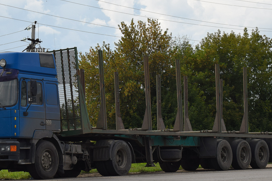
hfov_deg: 16.4
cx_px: 111
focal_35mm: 125
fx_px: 942
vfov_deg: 11.0
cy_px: 93
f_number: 9
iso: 200
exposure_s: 1/320
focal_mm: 55
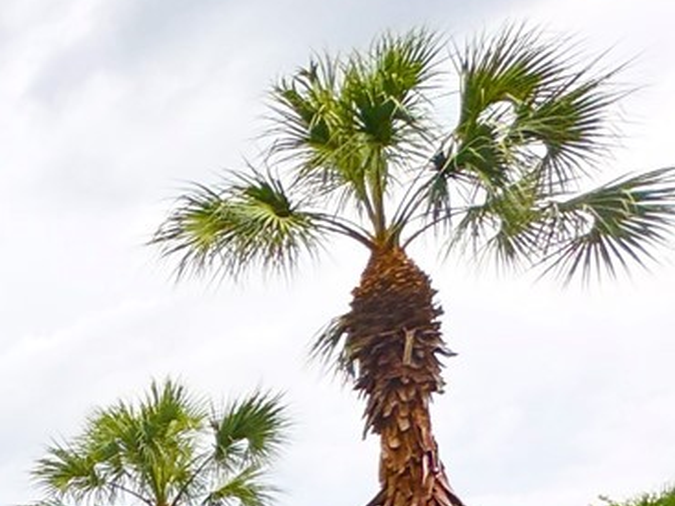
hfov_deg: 18.5
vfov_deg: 20.6
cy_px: 753
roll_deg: +1.5
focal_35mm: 61
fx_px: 1189
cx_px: -708
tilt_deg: +6.9
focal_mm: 2.22
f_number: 2.2
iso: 40
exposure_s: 1/190
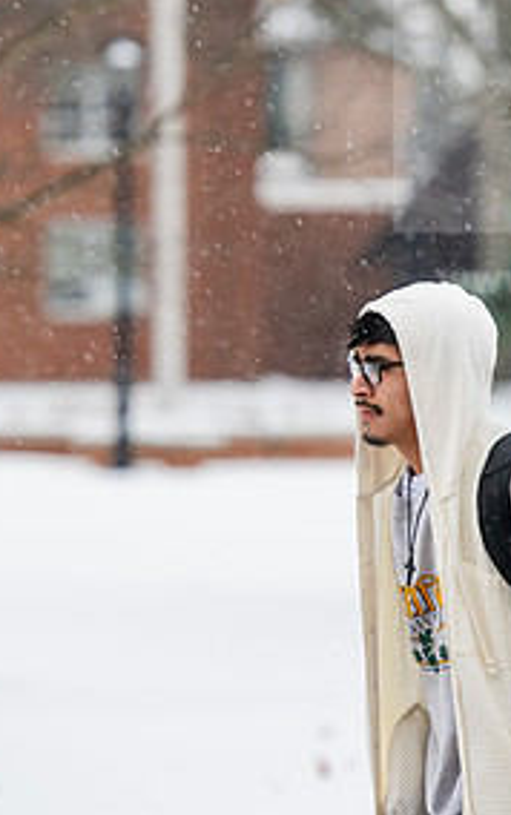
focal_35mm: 364
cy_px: 340
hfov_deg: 3.6
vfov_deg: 5.8
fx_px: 8094
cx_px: 307
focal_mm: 175
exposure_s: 1/250
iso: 400
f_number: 4
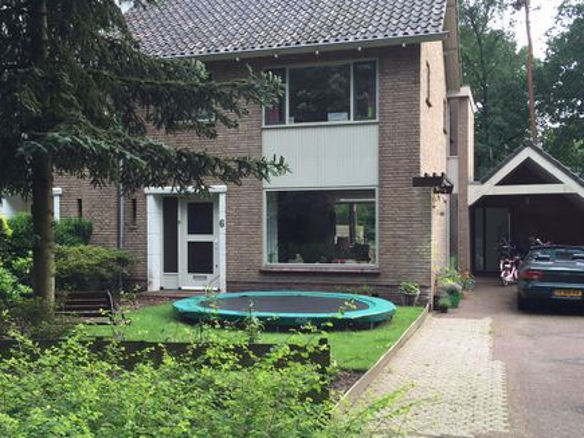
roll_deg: -0.7
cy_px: 243
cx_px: 277
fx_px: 675
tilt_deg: -1.2
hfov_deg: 46.8
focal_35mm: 40
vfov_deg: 35.9
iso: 32
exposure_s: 1/129
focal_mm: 4.15
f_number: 2.2
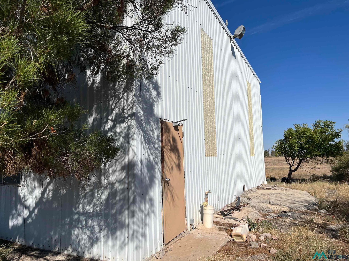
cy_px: 130
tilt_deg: +7.8
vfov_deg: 53.1
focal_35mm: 26
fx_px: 262
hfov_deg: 67.3
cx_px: 174
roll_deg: +1.8
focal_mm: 5.1
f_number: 1.6
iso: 50
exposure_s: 1/9091
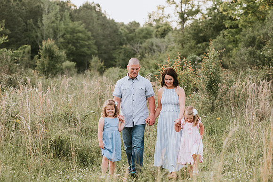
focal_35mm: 85
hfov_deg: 23.9
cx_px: 136
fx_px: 645
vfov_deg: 16.1
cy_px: 91
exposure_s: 1/400
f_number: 2.5
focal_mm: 85
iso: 200
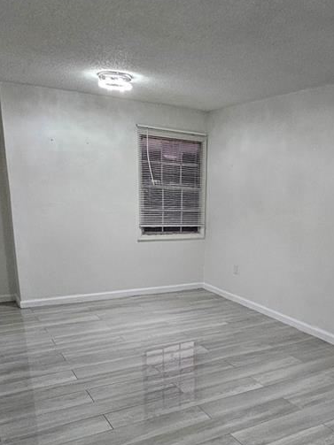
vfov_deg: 56.1
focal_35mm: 31
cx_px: 228
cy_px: 321
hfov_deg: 44.6
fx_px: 399
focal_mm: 1.74
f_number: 2.2
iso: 250
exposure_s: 1/60
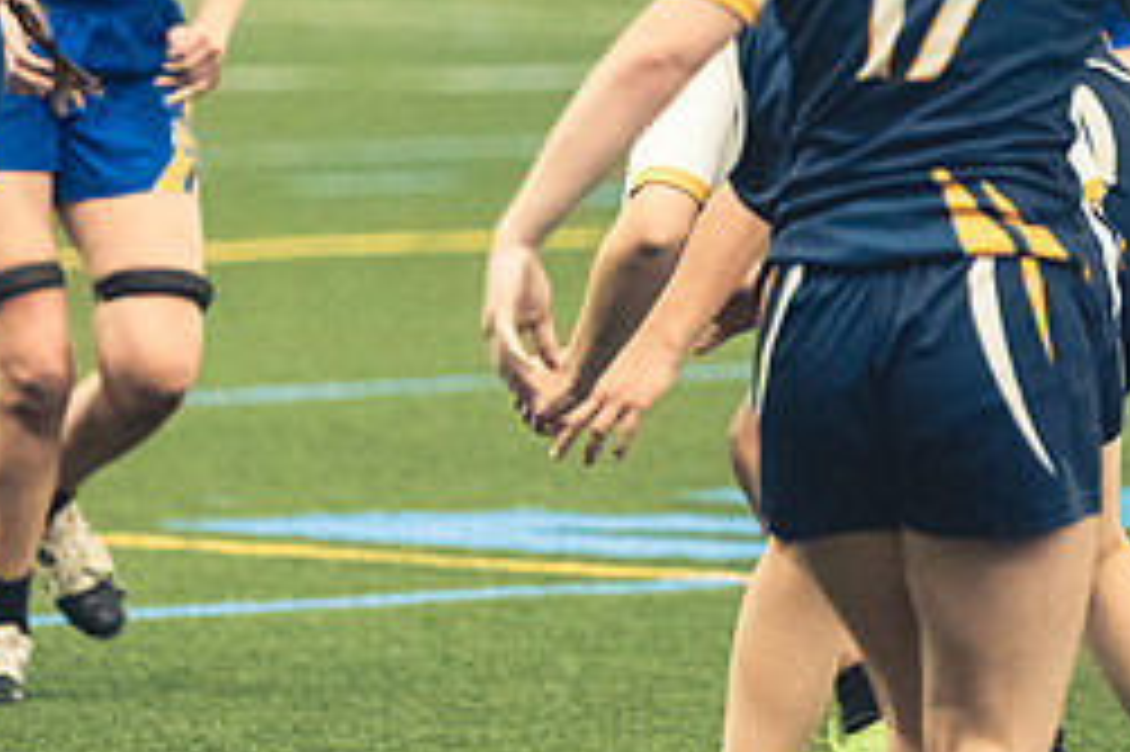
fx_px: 16280
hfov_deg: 4.0
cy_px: 203
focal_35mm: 519
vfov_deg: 2.6
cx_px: 410
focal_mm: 150
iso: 12800
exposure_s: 1/500
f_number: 2.8
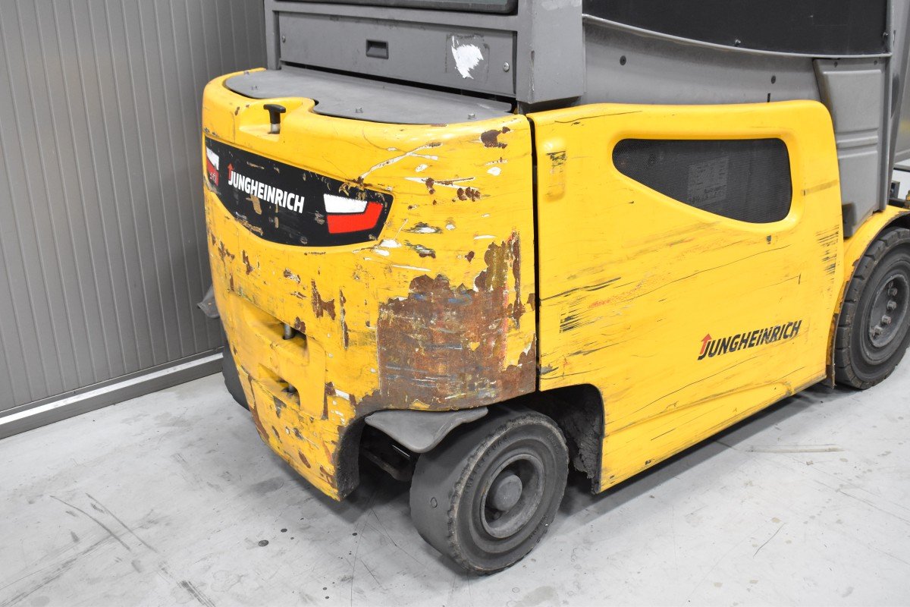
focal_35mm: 36
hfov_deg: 53.1
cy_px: 304
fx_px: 910
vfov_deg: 36.9
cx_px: 455
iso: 1600
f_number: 5
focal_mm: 24
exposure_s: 1/30
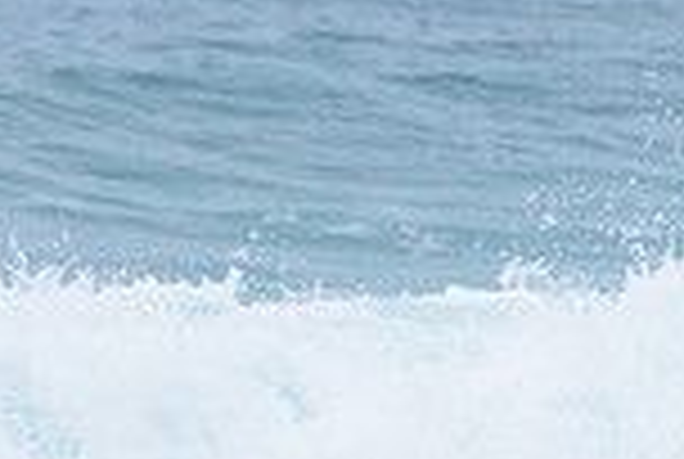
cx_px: -265
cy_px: 487
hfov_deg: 0.9
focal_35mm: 2331
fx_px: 44375
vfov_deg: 0.6
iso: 1400
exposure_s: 1/2000
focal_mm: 500
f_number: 5.6
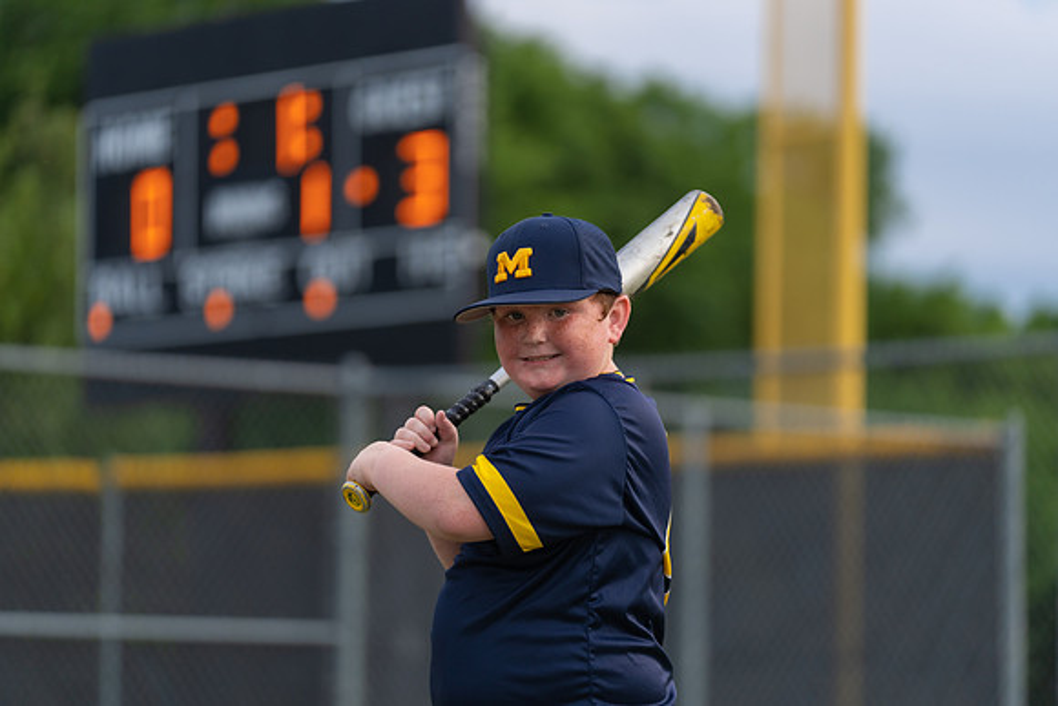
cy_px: 353
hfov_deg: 12.5
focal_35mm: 164
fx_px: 4821
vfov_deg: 8.4
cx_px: 529
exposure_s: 1/320
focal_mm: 164
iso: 250
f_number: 2.8
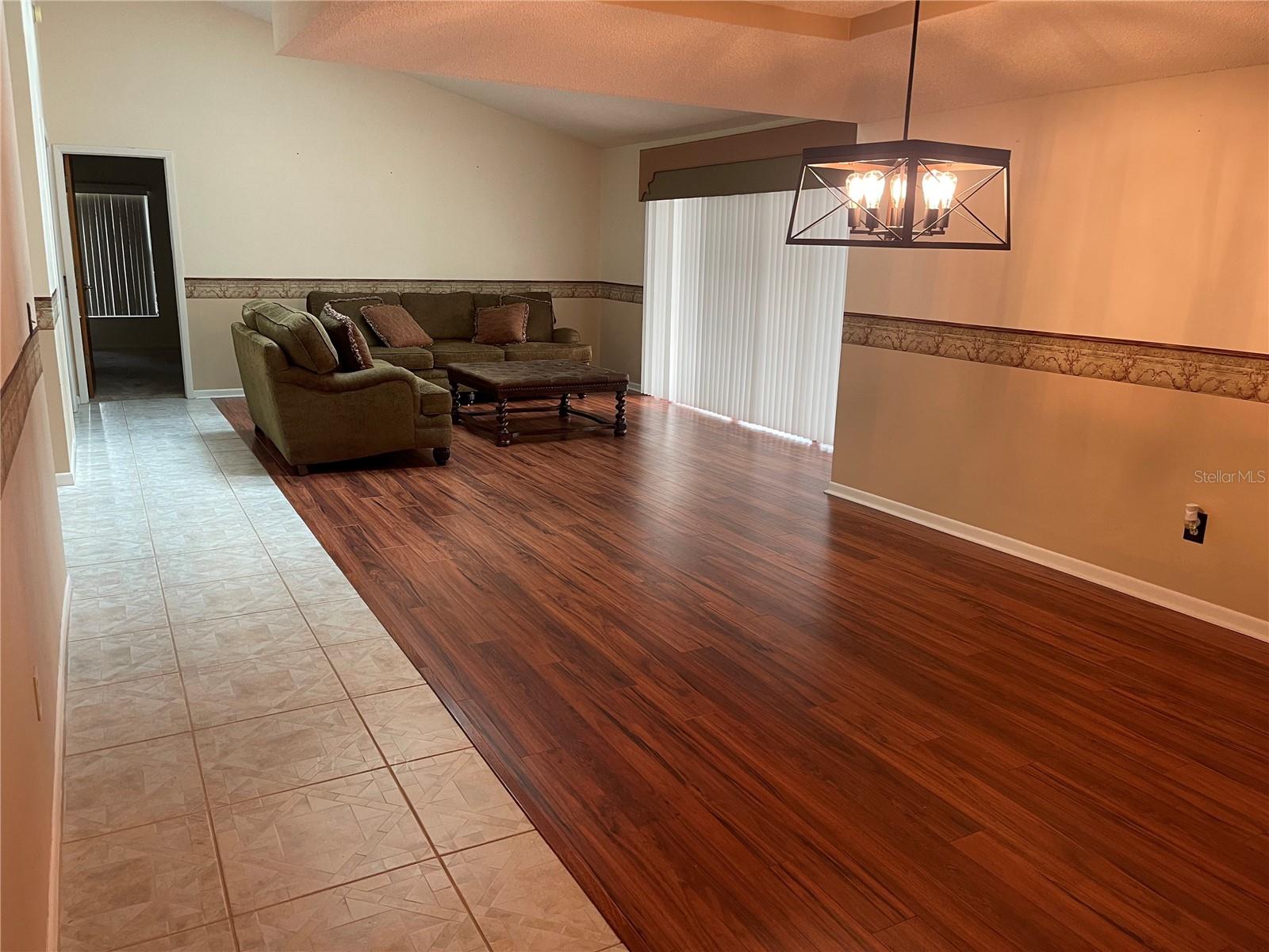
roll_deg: -0.5
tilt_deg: -12.3
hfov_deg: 69.4
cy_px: 476
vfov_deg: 54.9
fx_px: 916
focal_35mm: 25
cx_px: 634
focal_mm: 5.1
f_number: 1.6
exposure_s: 1/60
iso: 160
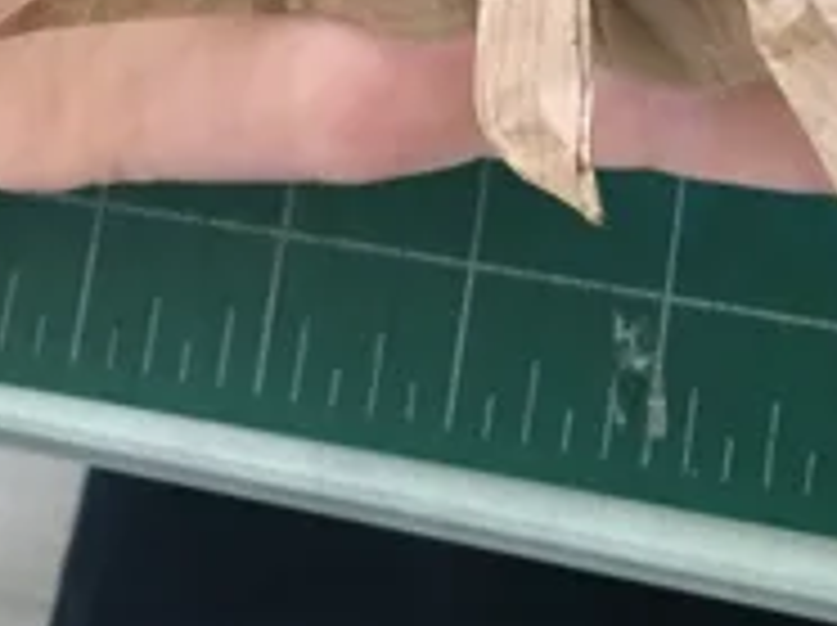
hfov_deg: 25.8
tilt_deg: -77.5
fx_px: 1811
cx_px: 612
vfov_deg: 18.3
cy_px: -189
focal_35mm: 75
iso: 160
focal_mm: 4.15
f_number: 2.2
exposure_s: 1/33
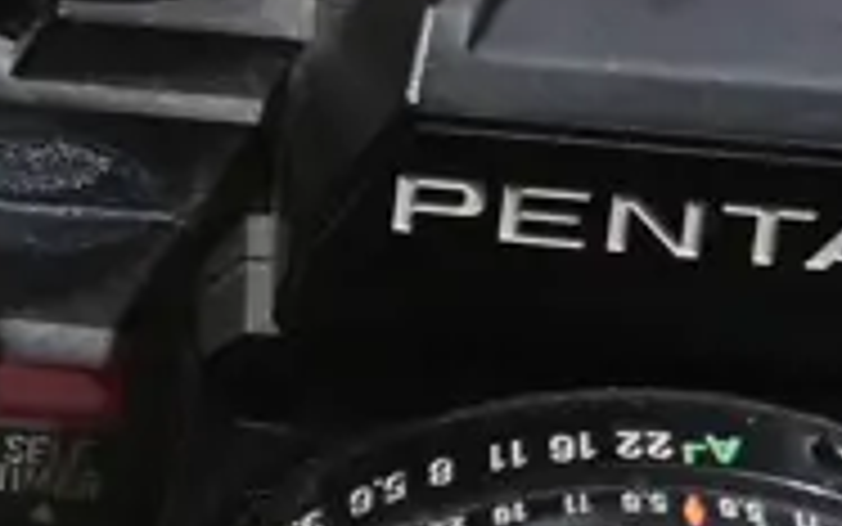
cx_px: -747
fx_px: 5601
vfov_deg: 5.4
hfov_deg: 8.2
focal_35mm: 244
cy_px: 486
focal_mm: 21
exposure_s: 1/60
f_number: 4.6
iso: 800
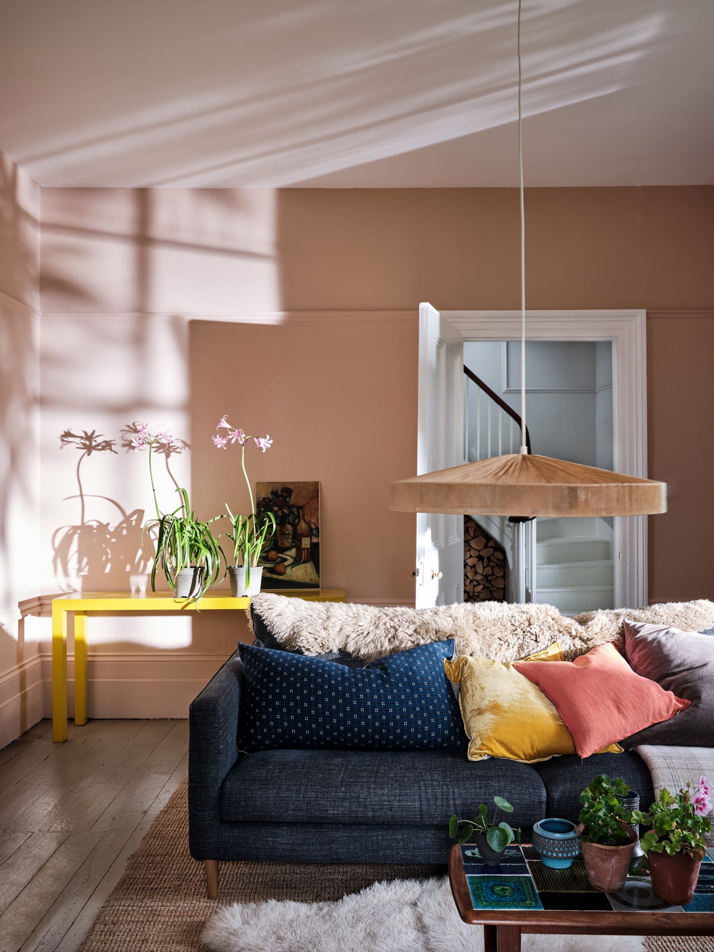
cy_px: 476
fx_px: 825
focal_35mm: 30
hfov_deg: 46.8
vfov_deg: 60.0
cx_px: 357
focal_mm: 38.2
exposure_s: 2.6
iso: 100
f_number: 8
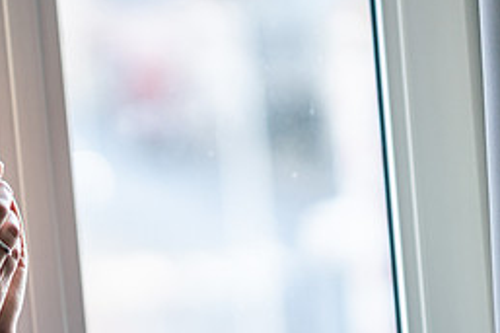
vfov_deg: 7.1
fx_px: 2665
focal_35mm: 192
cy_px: 211
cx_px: -29
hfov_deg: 10.6
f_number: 1.4
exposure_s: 1/3200
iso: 1000
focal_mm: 85
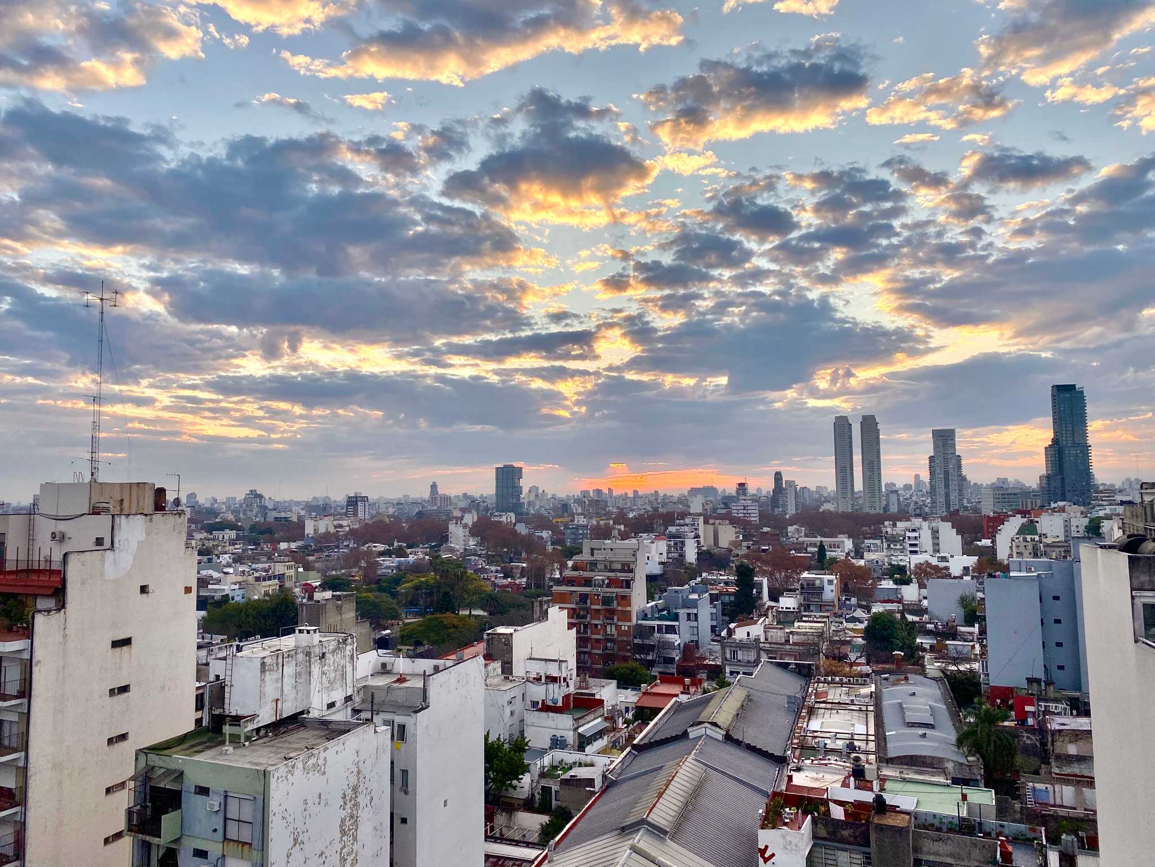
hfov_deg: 67.3
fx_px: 868
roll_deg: +1.0
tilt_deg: +4.4
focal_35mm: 26
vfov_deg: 53.1
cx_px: 578
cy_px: 434
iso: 32
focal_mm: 4.25
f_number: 1.8
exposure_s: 1/585
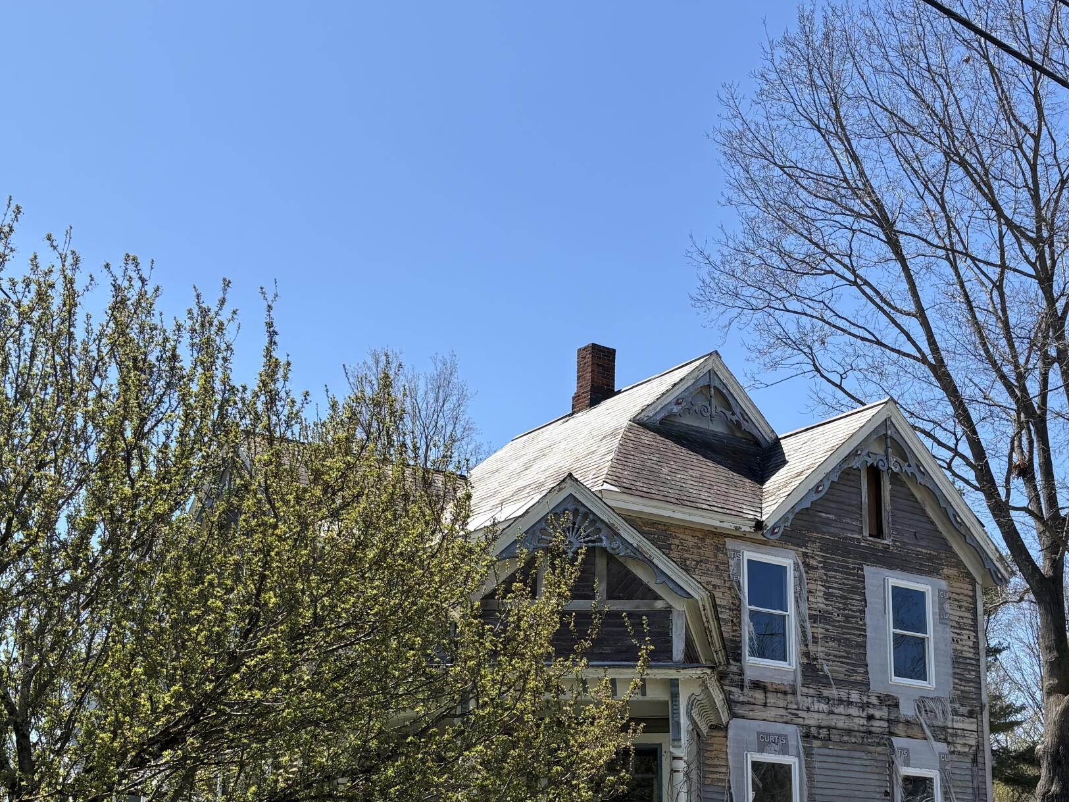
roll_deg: -0.8
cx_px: 556
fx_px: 1482
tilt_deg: +12.2
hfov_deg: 39.6
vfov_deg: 29.8
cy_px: 591
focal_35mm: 48
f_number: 1.6
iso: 50
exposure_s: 1/2141
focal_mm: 5.96
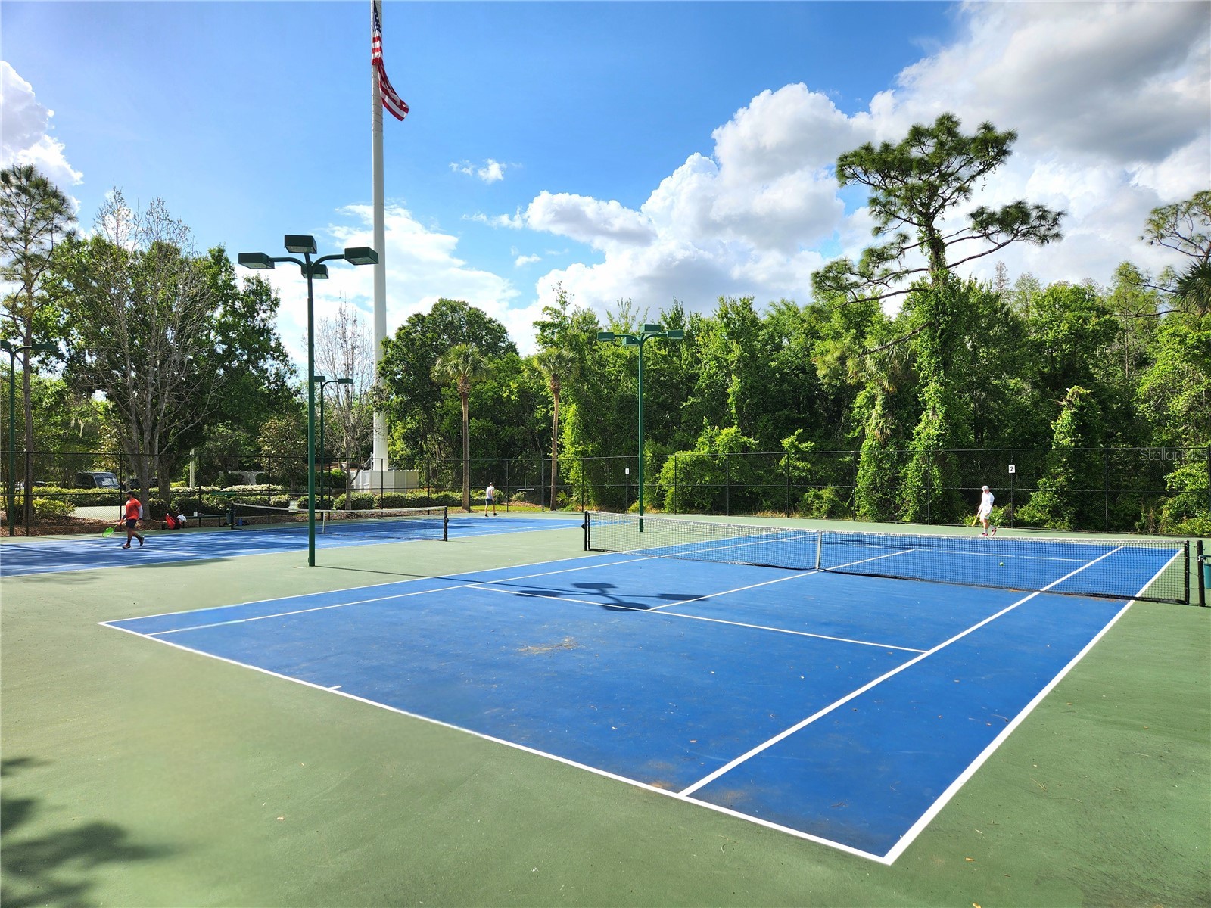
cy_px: 454
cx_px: 606
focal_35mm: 23
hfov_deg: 73.9
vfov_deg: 58.9
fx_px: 805
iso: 20
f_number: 1.8
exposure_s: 1/2500
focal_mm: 5.4
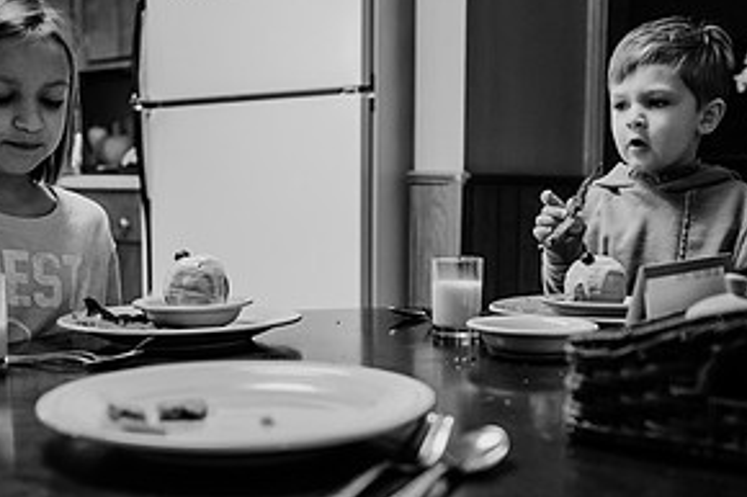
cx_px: 420
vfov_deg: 27.8
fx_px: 995
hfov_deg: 41.1
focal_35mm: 48
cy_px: 339
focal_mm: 24
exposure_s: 1/200
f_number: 1.8
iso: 640
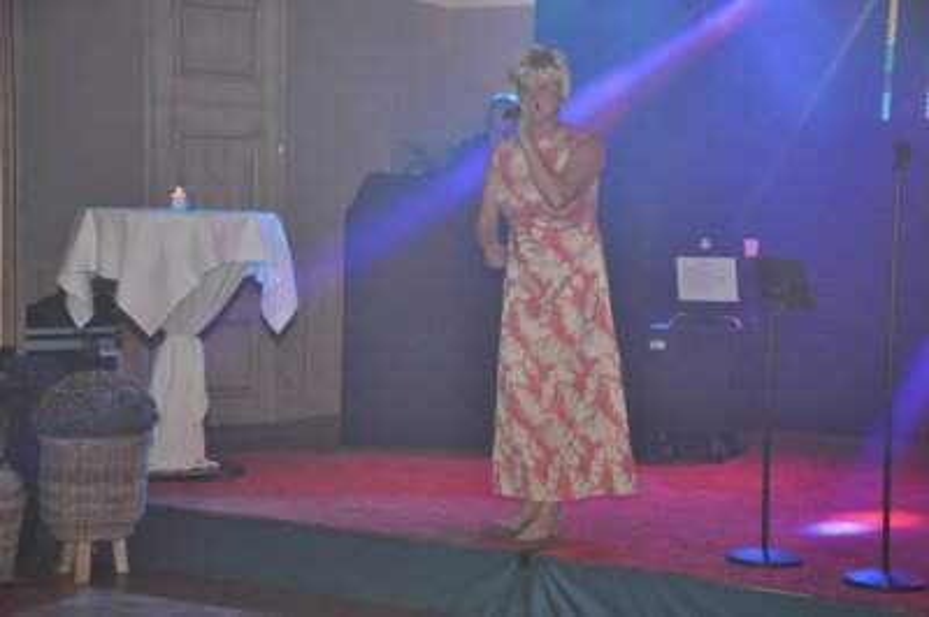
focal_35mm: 75
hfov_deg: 27.0
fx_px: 1934
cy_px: 308
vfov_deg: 18.2
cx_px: 464
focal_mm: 50
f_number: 5
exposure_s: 1/60
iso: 800
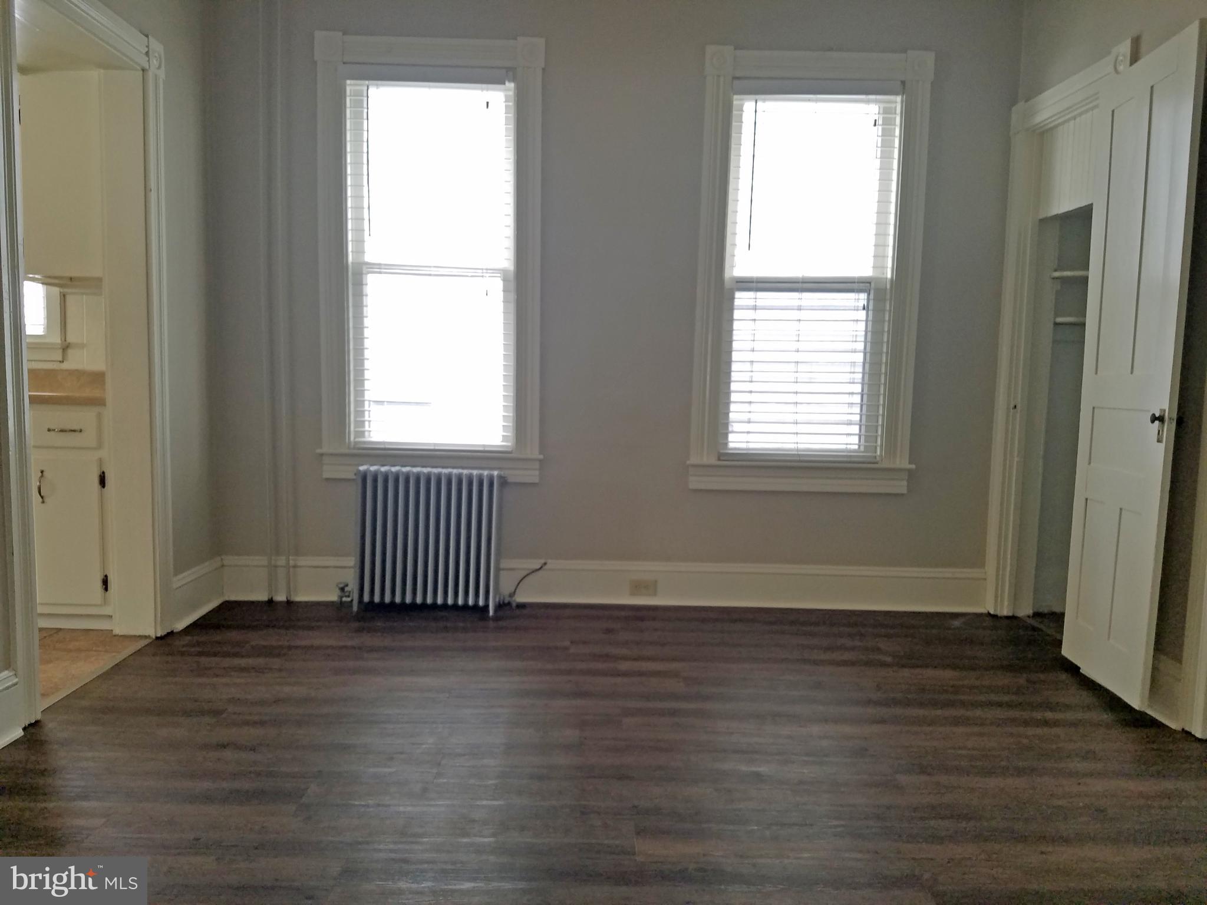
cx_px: 604
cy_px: 452
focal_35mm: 26
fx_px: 907
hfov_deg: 67.3
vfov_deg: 53.1
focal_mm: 4.2
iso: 80
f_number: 1.7
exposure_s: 1/60
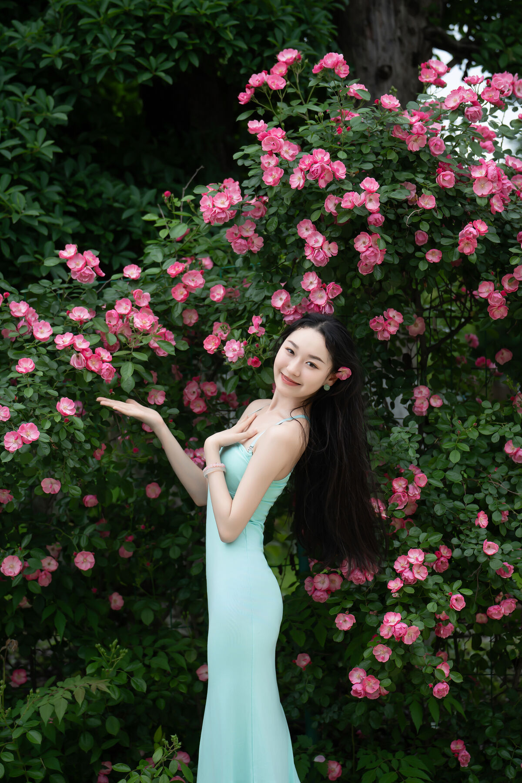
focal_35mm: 95
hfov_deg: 14.4
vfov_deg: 21.5
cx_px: 261
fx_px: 2066
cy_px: 392
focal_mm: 95
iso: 125
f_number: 2.8
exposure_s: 1/640
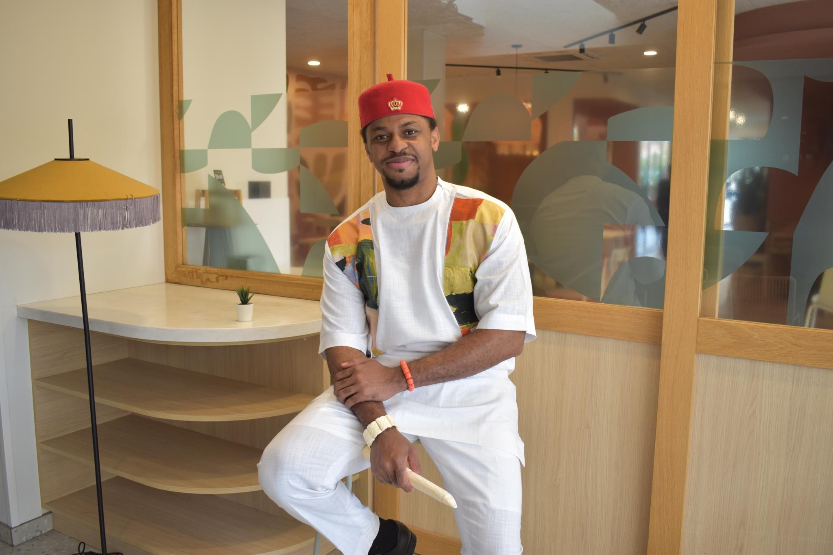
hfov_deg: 57.2
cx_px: 416
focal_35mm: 33
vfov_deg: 40.0
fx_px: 763
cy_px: 278
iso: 400
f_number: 3.8
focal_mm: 22
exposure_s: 1/60
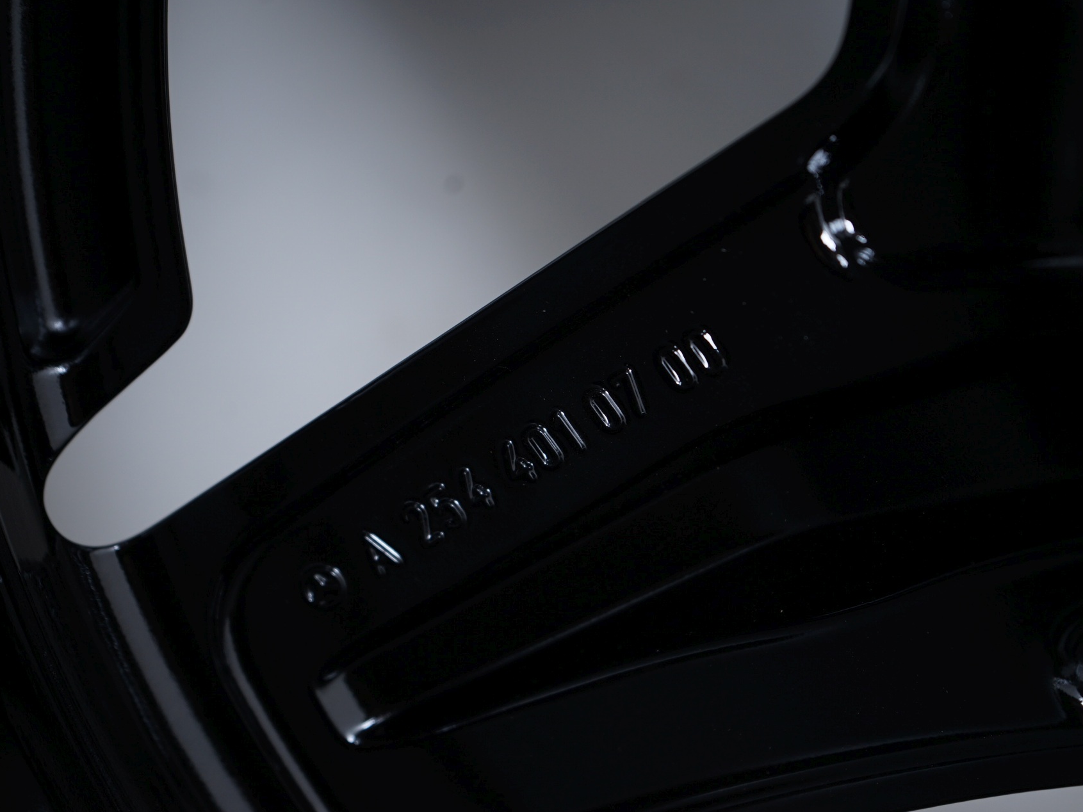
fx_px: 1877
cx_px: 549
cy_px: 406
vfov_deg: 24.4
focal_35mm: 60
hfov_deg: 32.2
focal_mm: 55
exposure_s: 1/125
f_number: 5.6
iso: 250
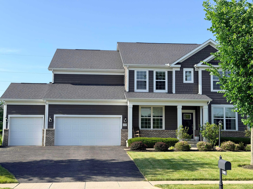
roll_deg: -0.8
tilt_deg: +5.9
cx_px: 126
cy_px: 94
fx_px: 351
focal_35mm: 48
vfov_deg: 30.3
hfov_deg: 39.7
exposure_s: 1/2667
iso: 64
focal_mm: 6.76
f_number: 1.78
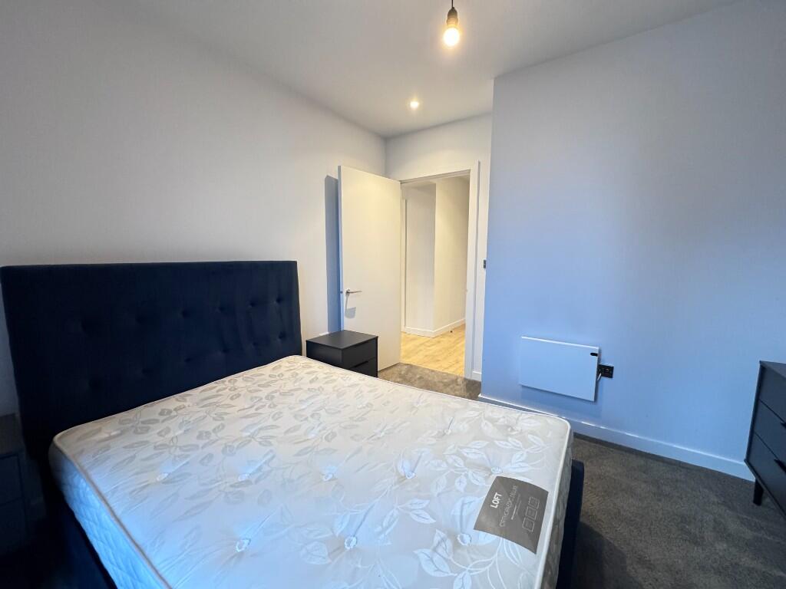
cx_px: 393
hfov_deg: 102.1
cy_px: 294
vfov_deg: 85.7
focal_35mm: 14
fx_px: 318
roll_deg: +0.3
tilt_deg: -6.5
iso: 400
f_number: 2.2
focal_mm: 2.22
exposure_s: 1/50
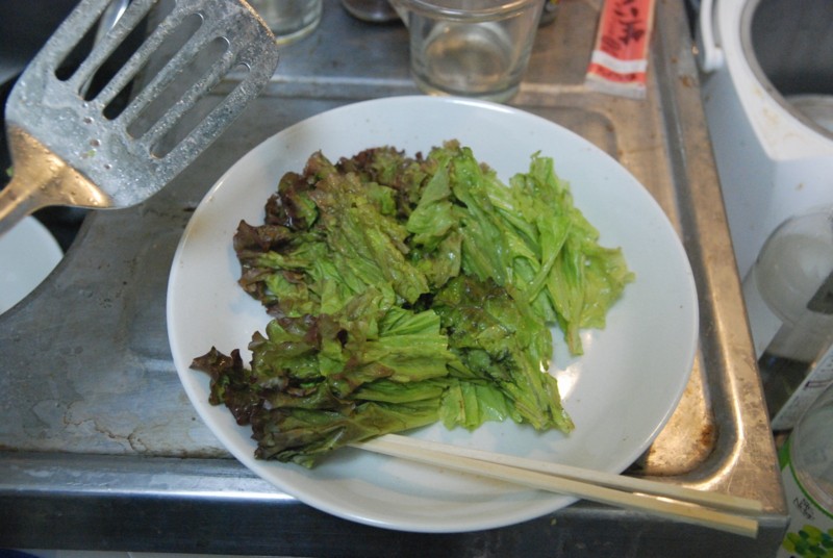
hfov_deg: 43.5
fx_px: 1043
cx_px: 416
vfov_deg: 30.0
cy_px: 279
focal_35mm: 45
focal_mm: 30
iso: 1600
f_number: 4
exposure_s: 1/60
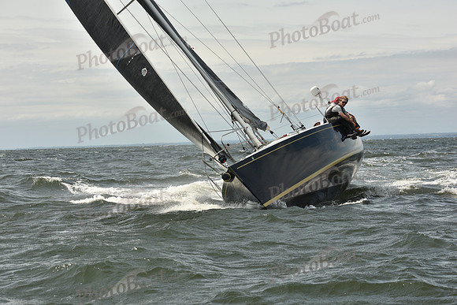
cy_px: 152
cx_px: 228
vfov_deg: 14.0
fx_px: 1244
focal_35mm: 98
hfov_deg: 20.8
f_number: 9
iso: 250
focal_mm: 98
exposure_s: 1/800
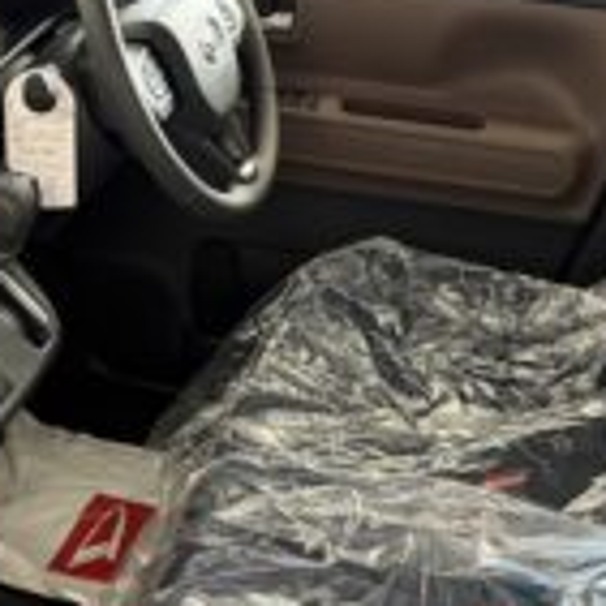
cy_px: 436
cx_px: 206
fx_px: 1129
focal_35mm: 57
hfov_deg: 29.9
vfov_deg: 29.7
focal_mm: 5.96
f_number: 1.6
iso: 320
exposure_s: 1/60
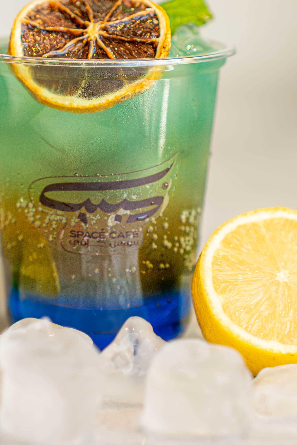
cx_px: 86
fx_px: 1745
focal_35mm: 141
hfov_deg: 9.7
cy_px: 162
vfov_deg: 14.5
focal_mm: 75
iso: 160
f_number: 2.8
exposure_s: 1/200
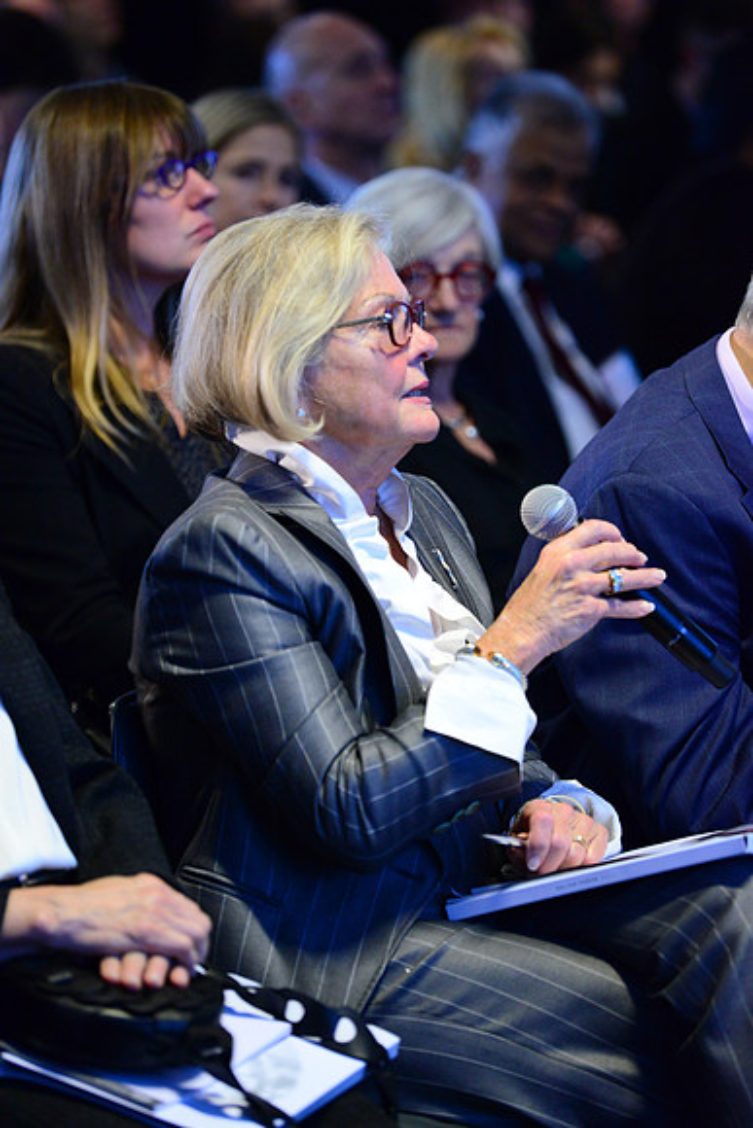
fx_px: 4860
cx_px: 376
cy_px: 564
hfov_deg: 8.9
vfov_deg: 13.2
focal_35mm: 155
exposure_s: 1/160
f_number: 2.8
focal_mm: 155
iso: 4000
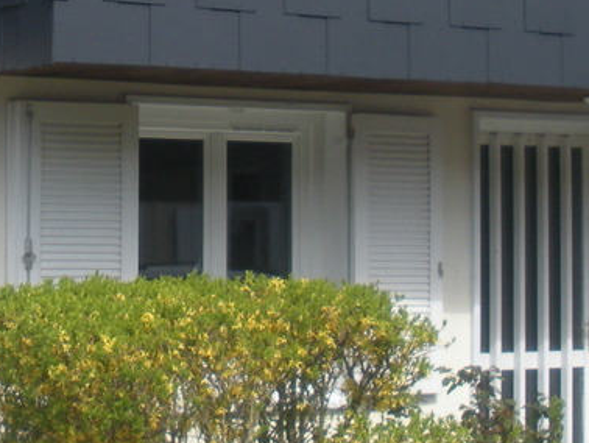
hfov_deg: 14.3
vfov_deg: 10.8
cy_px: 14
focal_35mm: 137
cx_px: 78
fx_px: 2333
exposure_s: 1/362
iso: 64
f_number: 3.5
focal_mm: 6.3
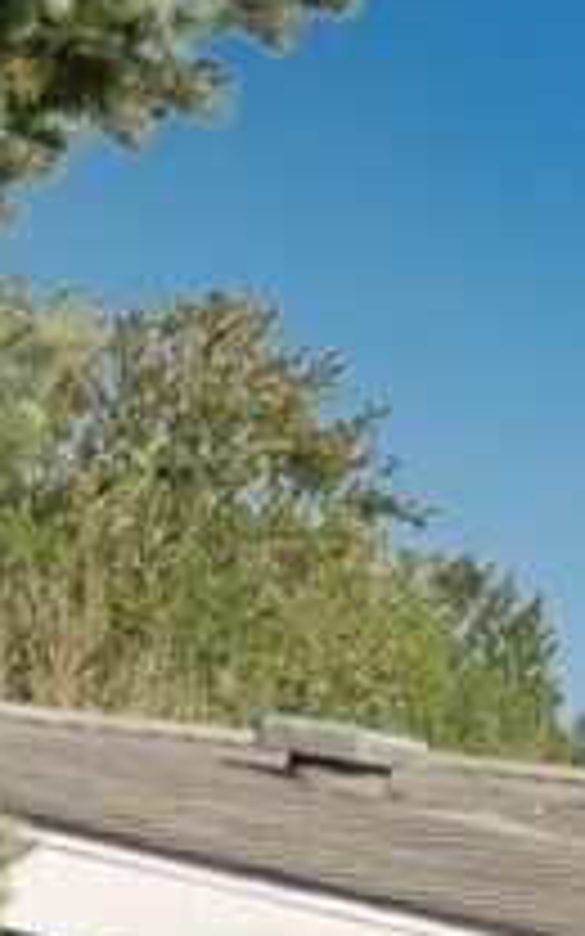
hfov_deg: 2.0
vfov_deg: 3.3
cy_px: 1811
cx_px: 3058
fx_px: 15943
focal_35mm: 625
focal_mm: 50
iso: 250
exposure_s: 1/200
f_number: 10
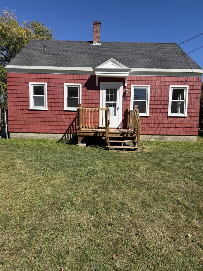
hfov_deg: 56.8
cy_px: 136
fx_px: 188
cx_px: 102
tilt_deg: -5.0
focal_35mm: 24
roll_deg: -1.2
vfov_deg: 71.6
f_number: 1.78
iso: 80
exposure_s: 1/4673
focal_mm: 6.76
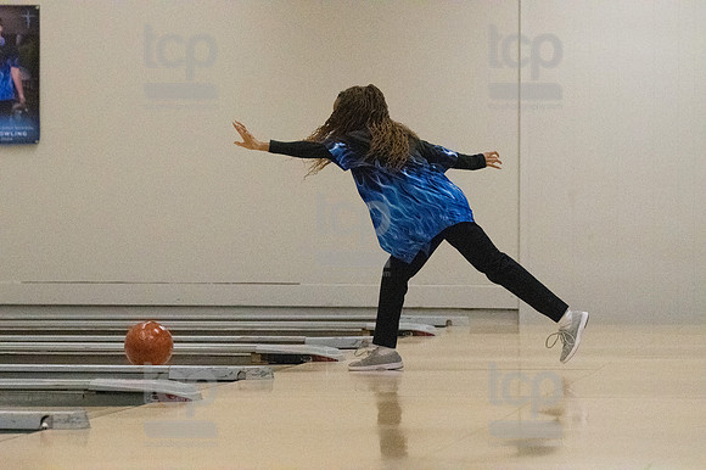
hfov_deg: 11.4
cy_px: 235
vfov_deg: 7.6
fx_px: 3528
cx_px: 353
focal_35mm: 180
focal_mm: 120
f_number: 4
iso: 10000
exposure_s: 1/1250
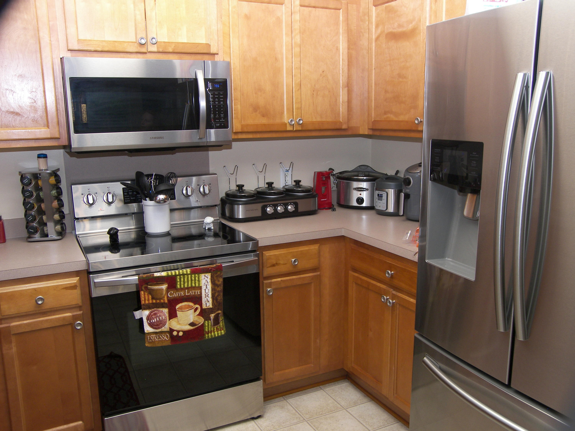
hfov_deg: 58.4
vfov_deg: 45.4
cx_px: 288
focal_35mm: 31
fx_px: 515
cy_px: 216
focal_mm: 6.6
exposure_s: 1/30
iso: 100
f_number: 3.2
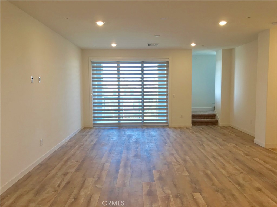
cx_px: 138
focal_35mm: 28
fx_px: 224
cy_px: 104
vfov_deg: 49.7
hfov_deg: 63.4
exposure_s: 1/40
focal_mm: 3.99
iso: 25
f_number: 1.8
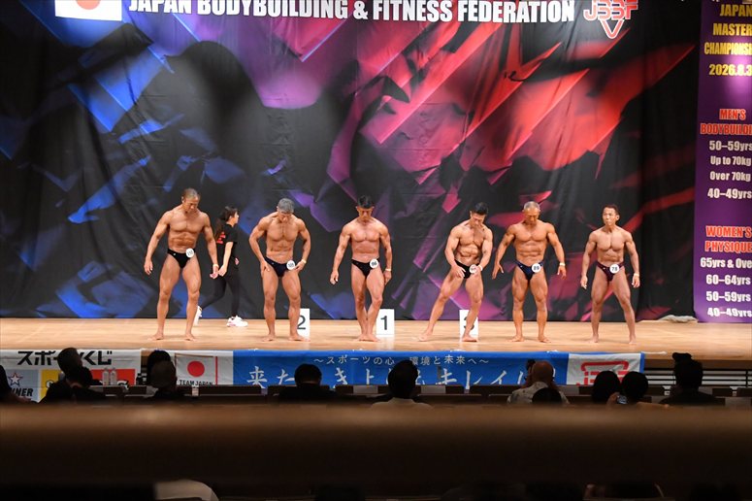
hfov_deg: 21.9
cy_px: 250
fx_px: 1942
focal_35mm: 93
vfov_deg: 14.7
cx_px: 376
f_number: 5.6
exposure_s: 1/400
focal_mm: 62
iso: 7200
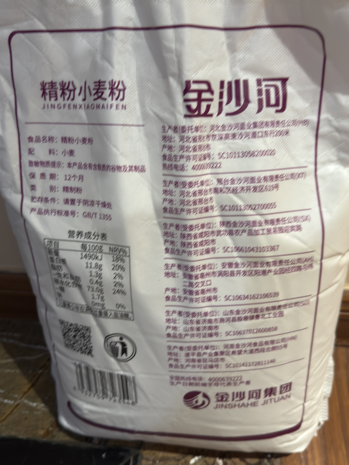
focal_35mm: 35
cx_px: 174
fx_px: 470
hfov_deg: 40.7
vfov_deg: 52.6
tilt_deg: -45.1
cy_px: 232
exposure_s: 1/33
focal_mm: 6.76
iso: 200
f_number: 1.78
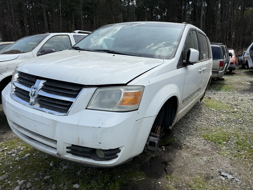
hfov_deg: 71.6
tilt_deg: -12.9
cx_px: 126
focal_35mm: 24
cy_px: 95
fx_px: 175
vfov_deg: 56.8
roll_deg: +1.2
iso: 80
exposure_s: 1/3145
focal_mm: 6.76
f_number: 1.78
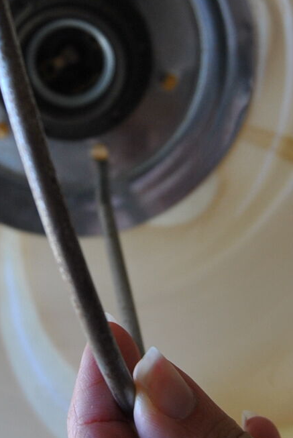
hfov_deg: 17.1
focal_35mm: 80
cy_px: 195
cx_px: 105
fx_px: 974
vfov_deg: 25.3
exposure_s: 1/80
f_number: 4.5
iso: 200
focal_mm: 18
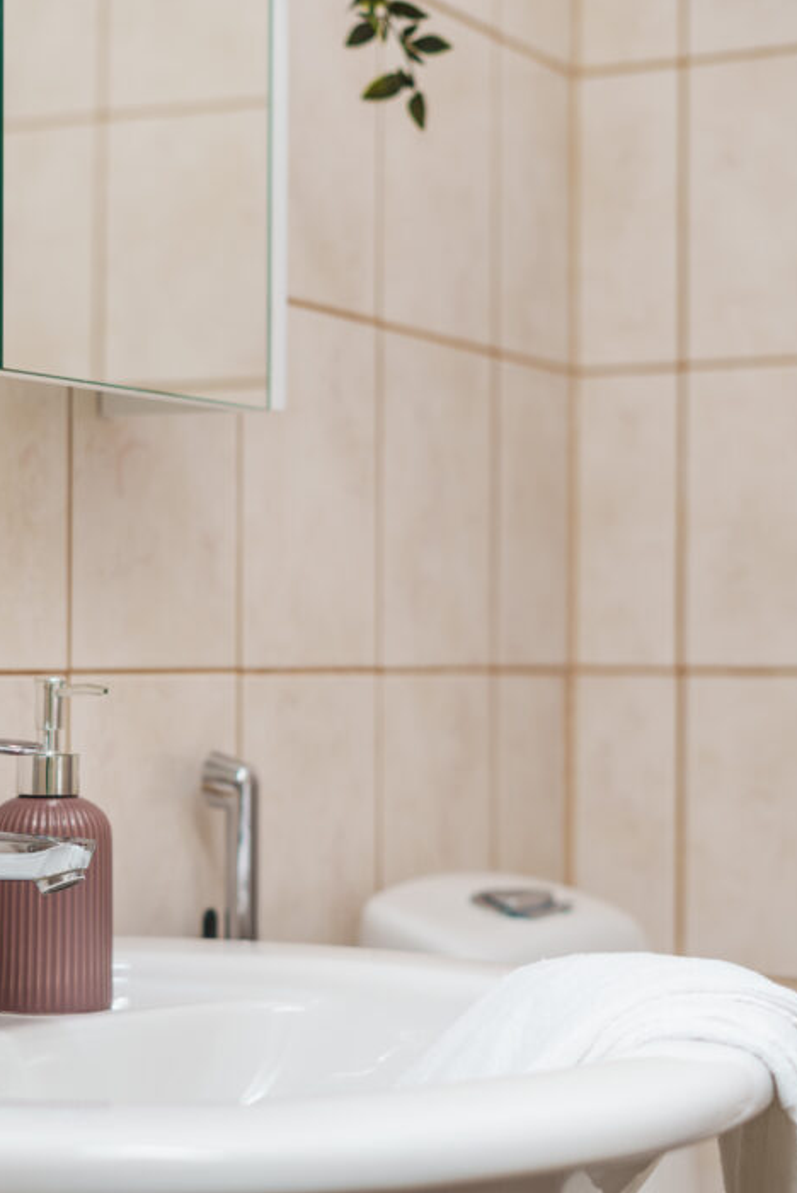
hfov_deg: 18.6
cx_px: 232
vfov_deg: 27.7
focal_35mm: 73
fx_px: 2422
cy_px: 676
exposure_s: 1/200
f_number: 2.5
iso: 50
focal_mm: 50
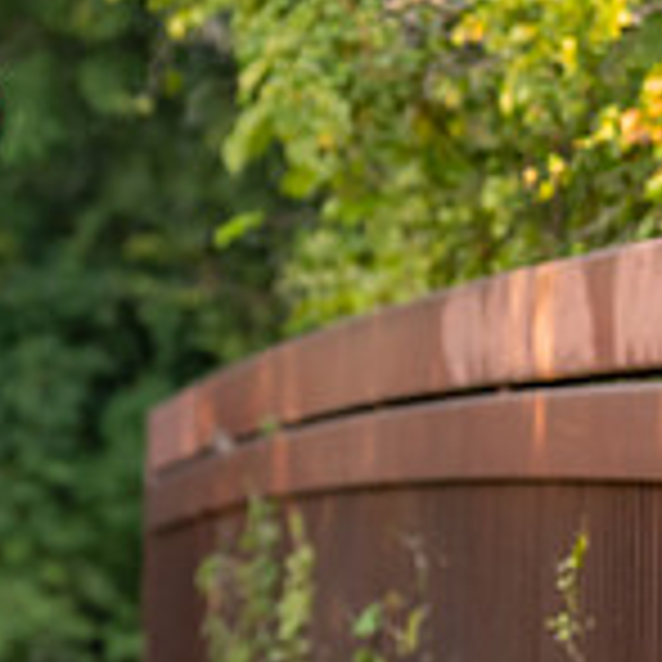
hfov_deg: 5.6
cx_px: -261
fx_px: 6772
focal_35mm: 313
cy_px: 682
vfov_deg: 5.6
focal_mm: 70
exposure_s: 1/1000
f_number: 2.8
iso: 640
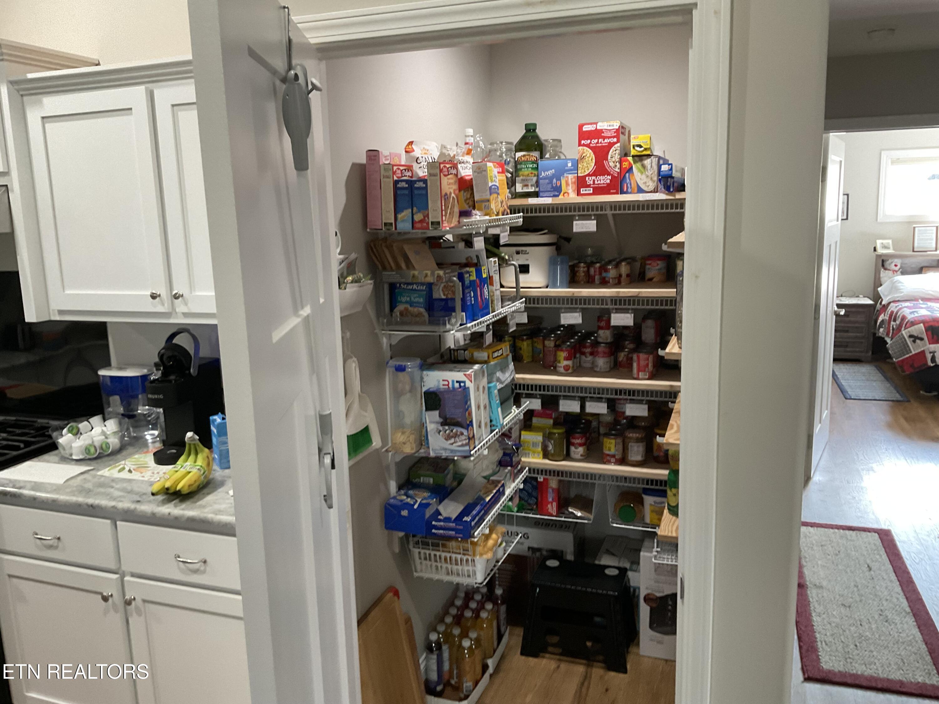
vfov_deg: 48.2
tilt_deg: -11.6
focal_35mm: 29
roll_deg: +3.4
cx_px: 470
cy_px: 352
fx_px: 787
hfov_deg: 61.7
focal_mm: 3
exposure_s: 1/60
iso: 125
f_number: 1.8
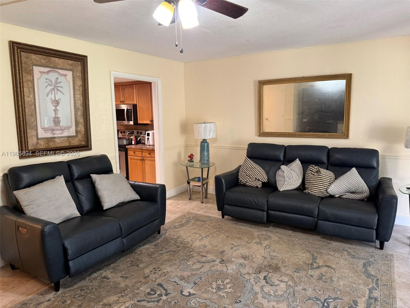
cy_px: 154
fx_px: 284
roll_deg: +0.2
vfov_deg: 56.8
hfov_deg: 71.6
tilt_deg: -8.1
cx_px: 205
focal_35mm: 24
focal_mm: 6.76
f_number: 1.78
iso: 320
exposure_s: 1/60
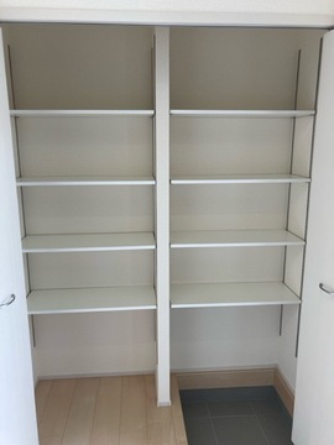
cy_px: 222
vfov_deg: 63.4
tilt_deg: -12.6
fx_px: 360
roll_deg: +0.6
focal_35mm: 28
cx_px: 167
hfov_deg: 49.7
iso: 40
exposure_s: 1/121
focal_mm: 3.99
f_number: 1.8
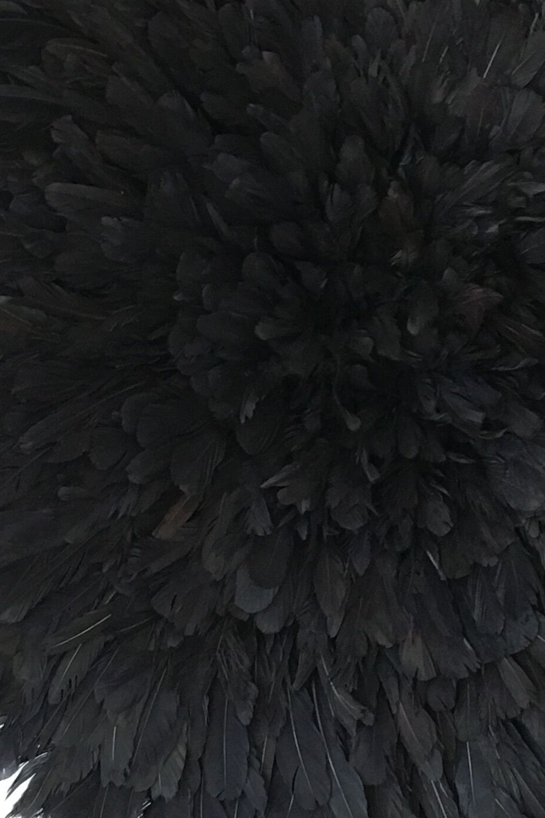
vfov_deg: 23.1
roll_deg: +2.8
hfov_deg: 15.5
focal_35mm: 88
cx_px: 334
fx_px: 1999
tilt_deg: +9.0
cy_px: 333
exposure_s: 1/17
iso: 50
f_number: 2.2
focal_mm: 4.15
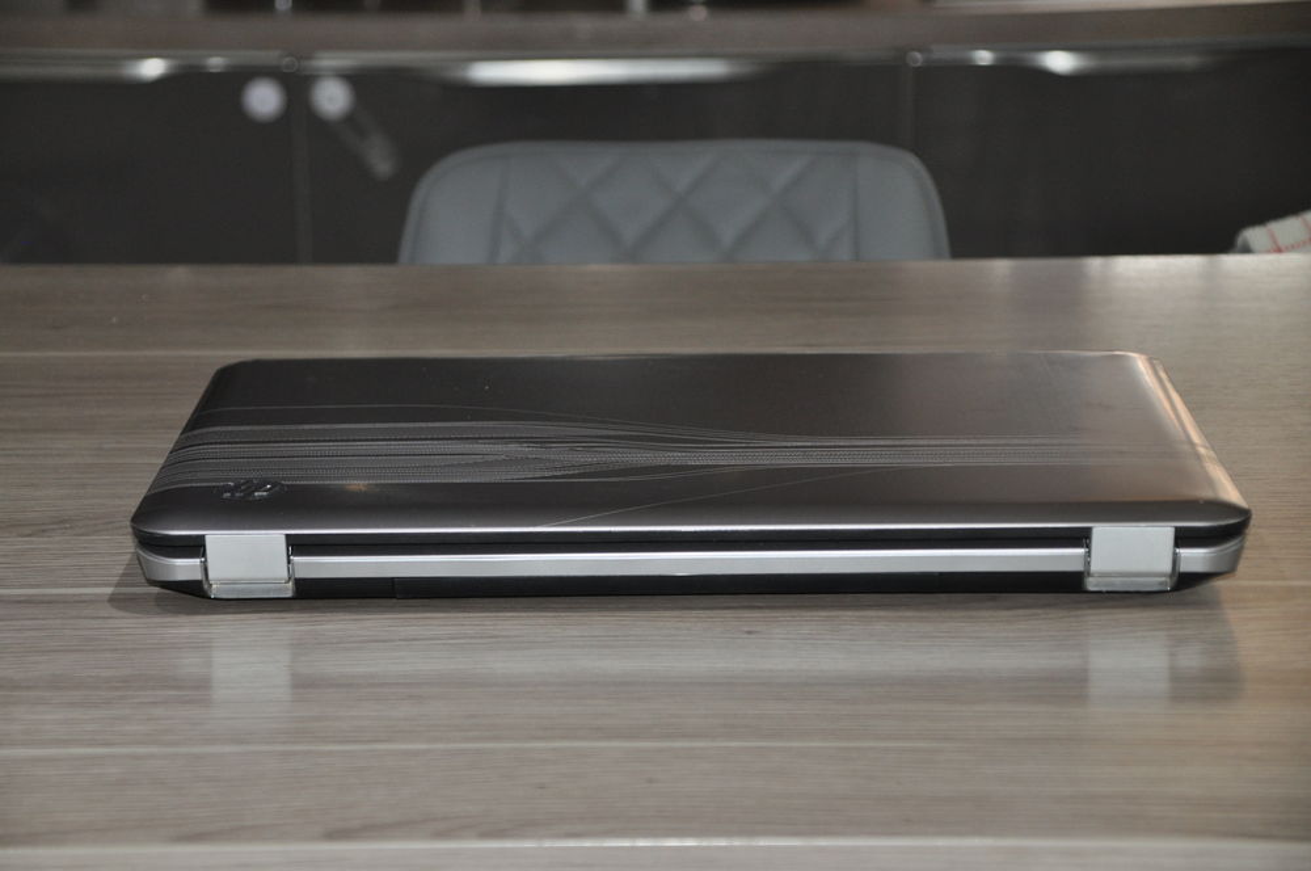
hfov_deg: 21.9
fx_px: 3382
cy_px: 436
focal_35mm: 93
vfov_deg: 14.7
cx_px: 656
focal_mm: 62
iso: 800
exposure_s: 1/60
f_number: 5
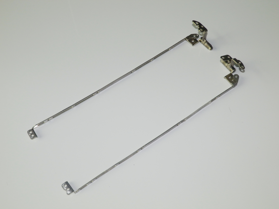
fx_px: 379
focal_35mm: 47
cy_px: 104
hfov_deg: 40.4
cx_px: 140
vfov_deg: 30.9
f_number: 3.7
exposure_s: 1/80
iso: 100
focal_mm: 8.44
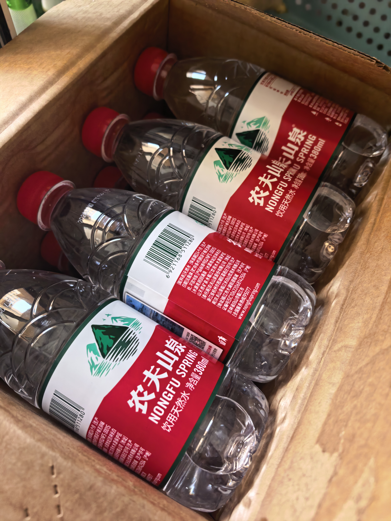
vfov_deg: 71.6
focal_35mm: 24
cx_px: 196
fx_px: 361
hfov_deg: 56.8
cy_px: 260
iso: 200
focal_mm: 5.75
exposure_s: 1/50
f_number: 2
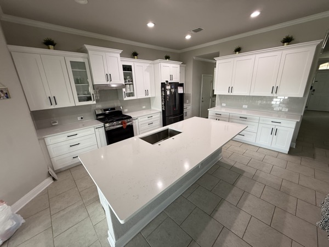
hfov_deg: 102.1
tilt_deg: -16.1
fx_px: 133
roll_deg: +2.4
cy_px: 124
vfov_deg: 85.7
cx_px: 164
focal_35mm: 14
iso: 200
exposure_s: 1/60
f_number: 2.2
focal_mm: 2.22
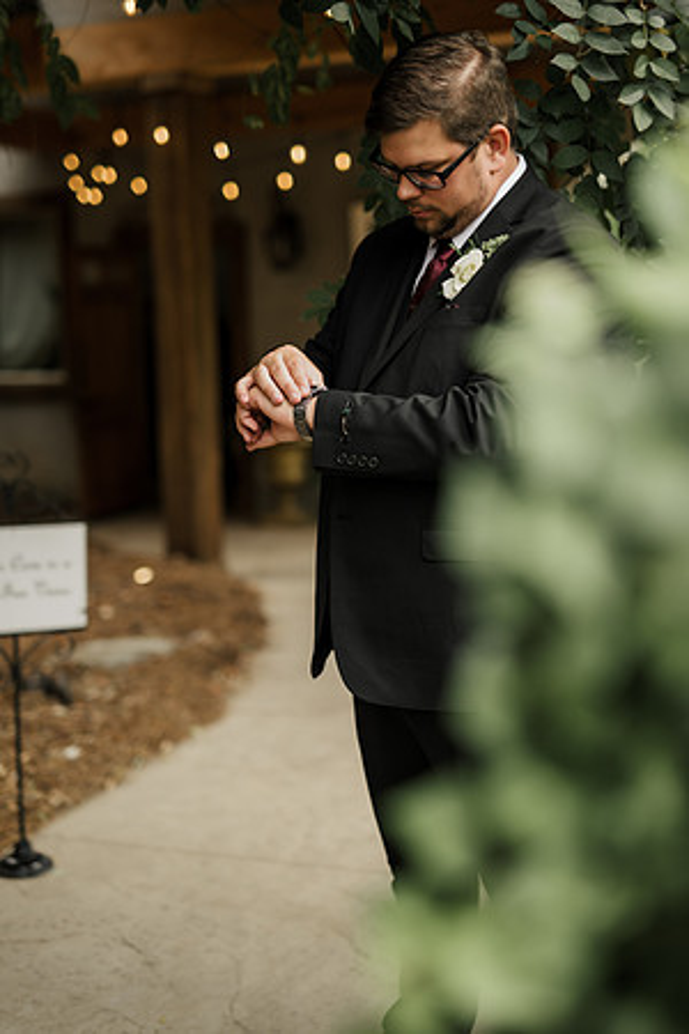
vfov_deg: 39.6
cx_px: 344
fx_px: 1435
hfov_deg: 27.0
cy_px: 517
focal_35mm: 50
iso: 100
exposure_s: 1/200
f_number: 1.8
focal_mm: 50
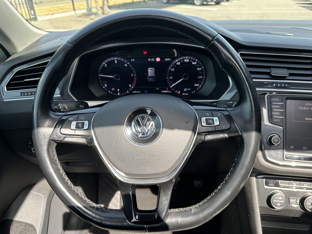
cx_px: 156
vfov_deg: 56.8
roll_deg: +3.0
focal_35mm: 24
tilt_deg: -31.7
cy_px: 117
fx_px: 216
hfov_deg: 71.6
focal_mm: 6.86
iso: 80
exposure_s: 1/377
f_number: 1.78
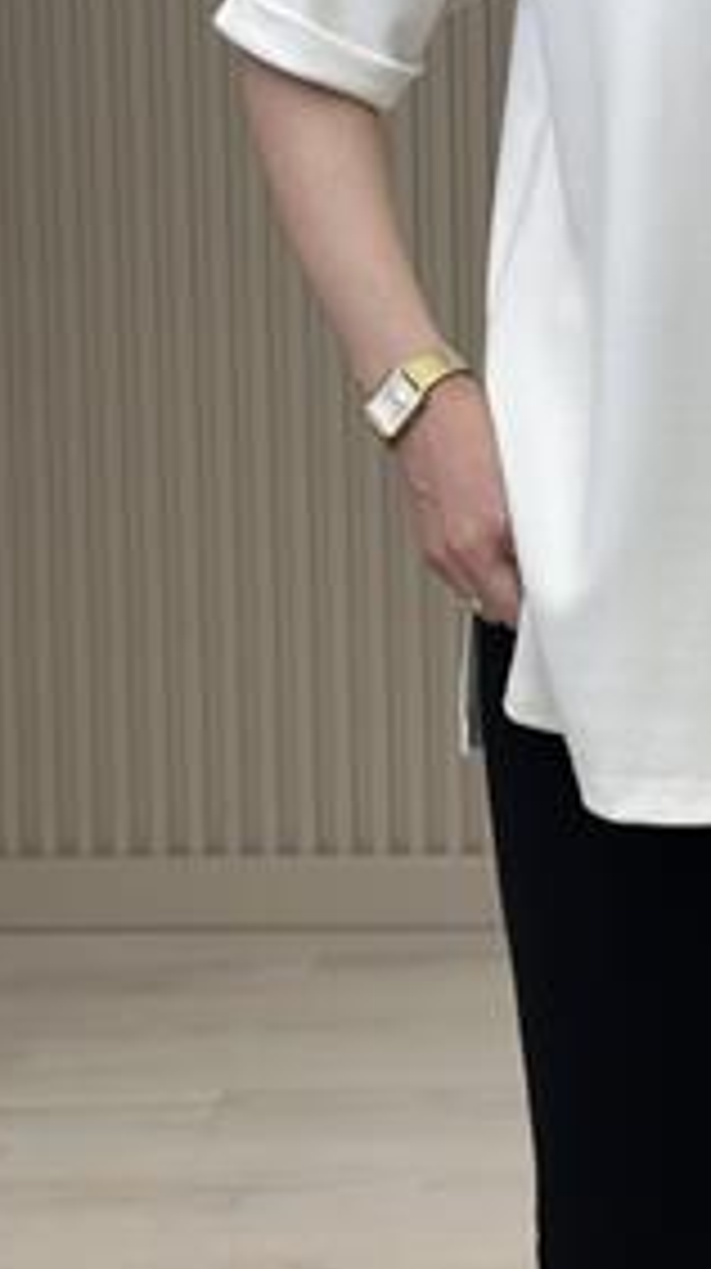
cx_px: 842
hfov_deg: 11.9
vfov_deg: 21.1
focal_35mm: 99
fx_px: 3328
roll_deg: +0.5
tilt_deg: -22.6
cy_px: 92
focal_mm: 6.86
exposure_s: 1/431
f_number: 1.78
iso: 80
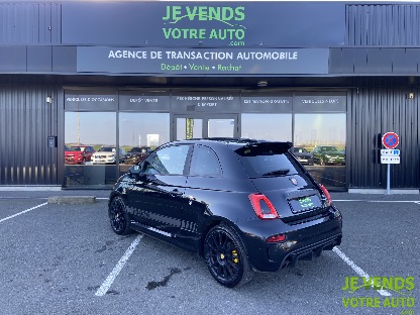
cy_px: 158
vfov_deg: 53.1
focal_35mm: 26
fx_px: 315
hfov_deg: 67.3
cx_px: 210
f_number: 1.8
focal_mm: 4.25
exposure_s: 1/162
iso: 32
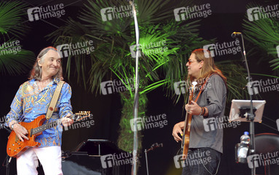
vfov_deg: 9.7
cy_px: 104
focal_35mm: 135
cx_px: 129
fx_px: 1026
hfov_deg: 15.5
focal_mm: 112
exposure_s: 1/200
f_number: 4.8
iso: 800
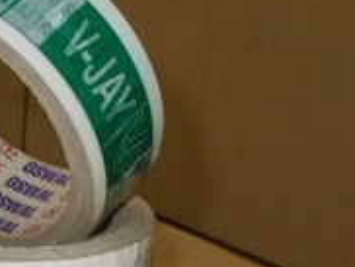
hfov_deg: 13.9
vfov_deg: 10.8
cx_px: -96
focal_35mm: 137
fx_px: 1407
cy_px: 262
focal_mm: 9
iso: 200
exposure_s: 1/30
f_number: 4.5
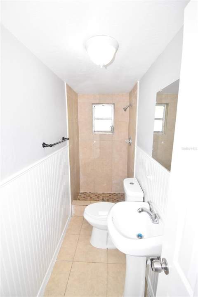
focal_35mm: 16
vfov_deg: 95.0
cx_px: 99
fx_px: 136
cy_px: 148
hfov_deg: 72.1
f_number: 8
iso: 1600
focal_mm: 11
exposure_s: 1/60
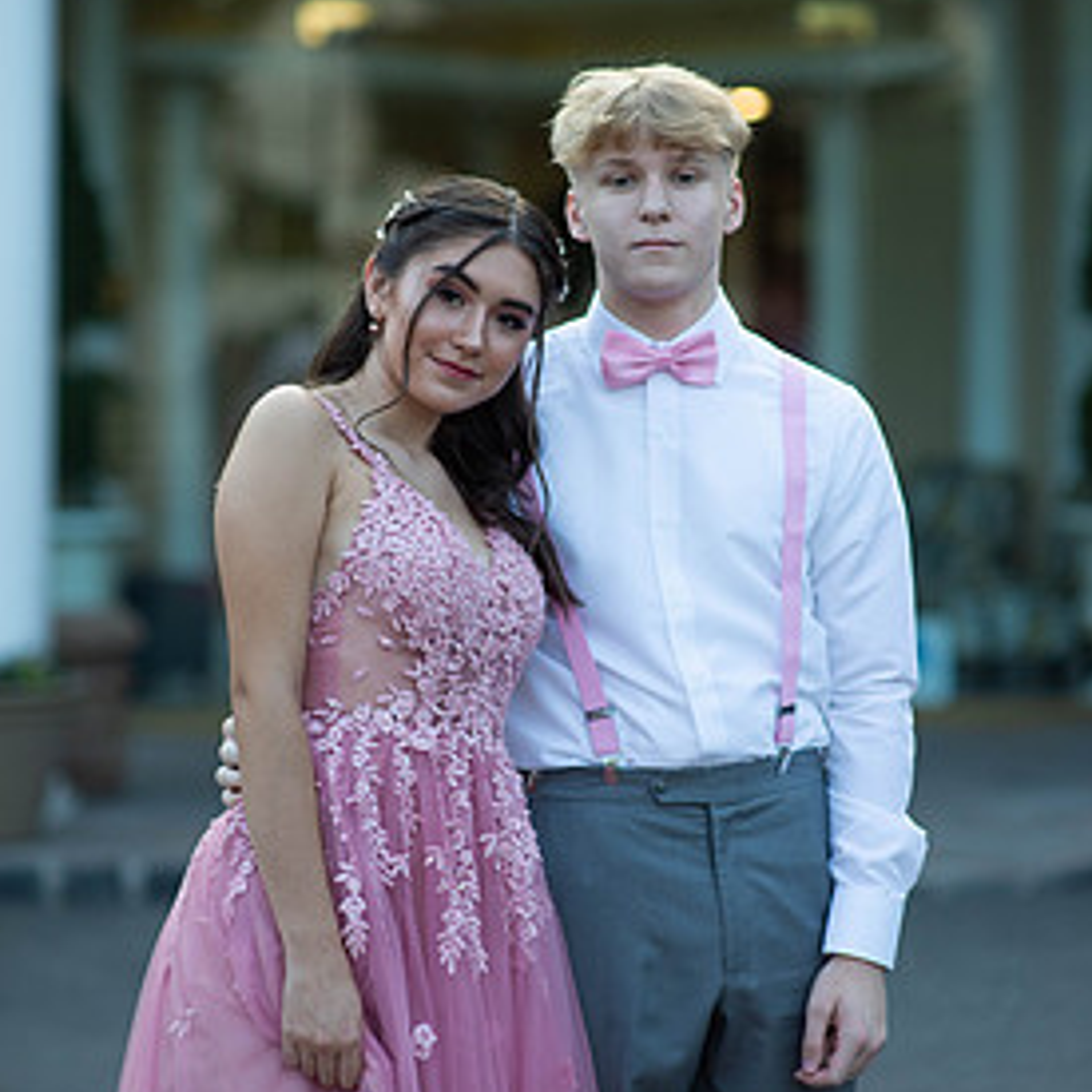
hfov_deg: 14.8
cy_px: 580
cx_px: 590
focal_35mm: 118
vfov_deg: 14.8
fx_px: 4211
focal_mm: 85
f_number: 2
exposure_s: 1/1000
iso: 250
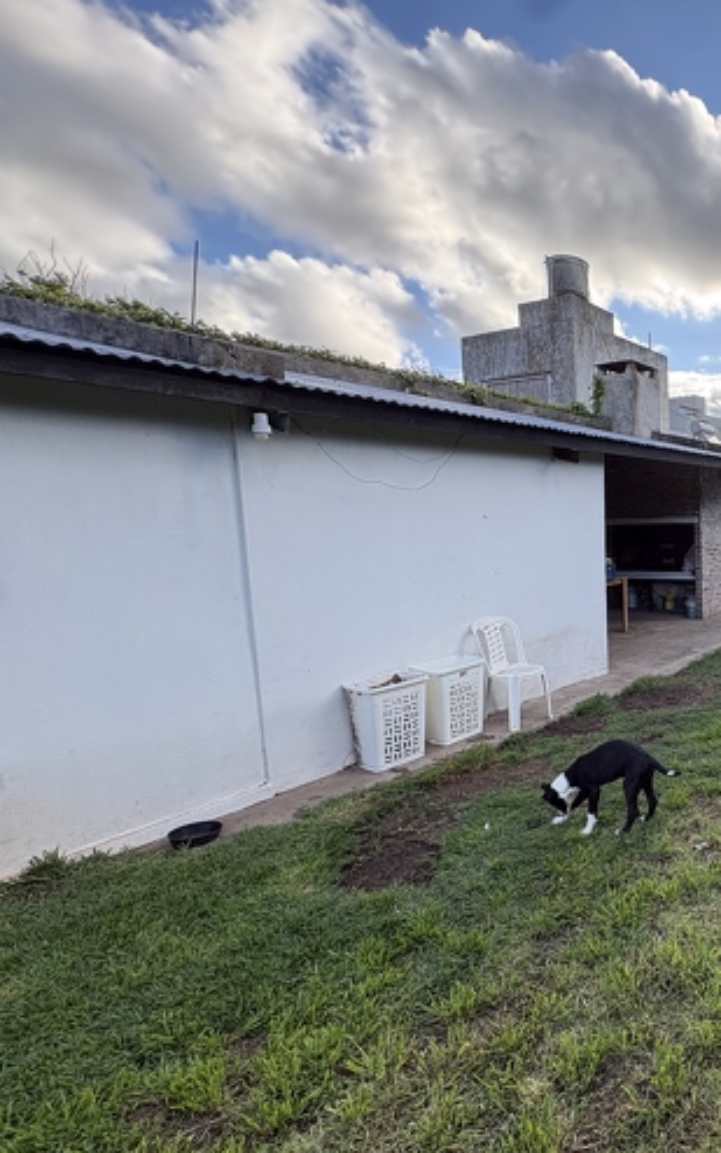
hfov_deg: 47.1
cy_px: 581
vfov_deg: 85.0
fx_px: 628
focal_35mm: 20
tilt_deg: -4.5
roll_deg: +1.1
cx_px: 756
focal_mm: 2.22
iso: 64
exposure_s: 1/522
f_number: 2.2
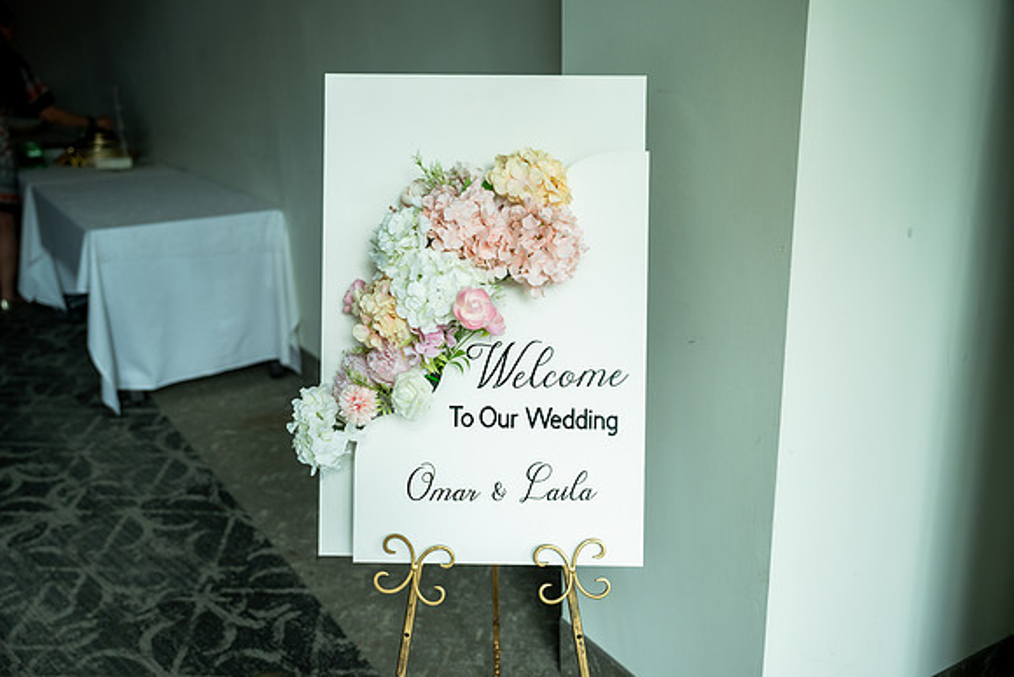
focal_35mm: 34
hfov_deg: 55.8
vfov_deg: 38.9
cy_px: 338
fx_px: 958
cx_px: 507
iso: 250
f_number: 2.8
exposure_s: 1/200
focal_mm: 34
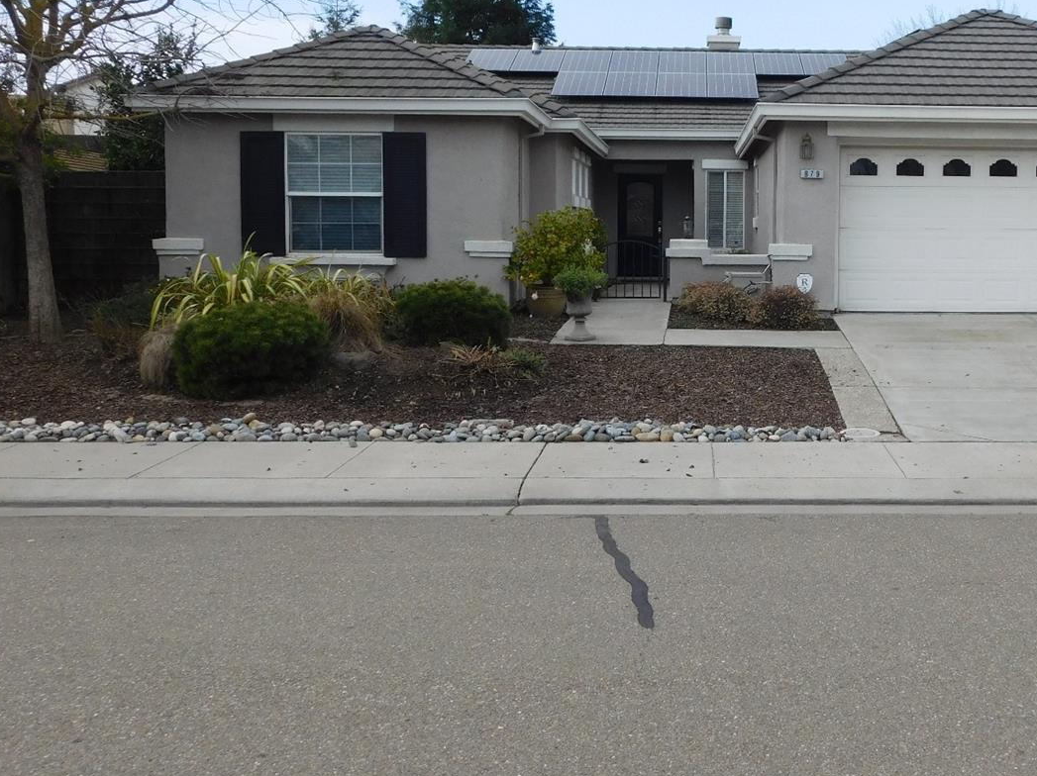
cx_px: 733
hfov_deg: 42.9
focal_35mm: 43
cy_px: 299
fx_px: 1287
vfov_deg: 33.4
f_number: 3.2
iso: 125
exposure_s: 1/800
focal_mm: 5.3
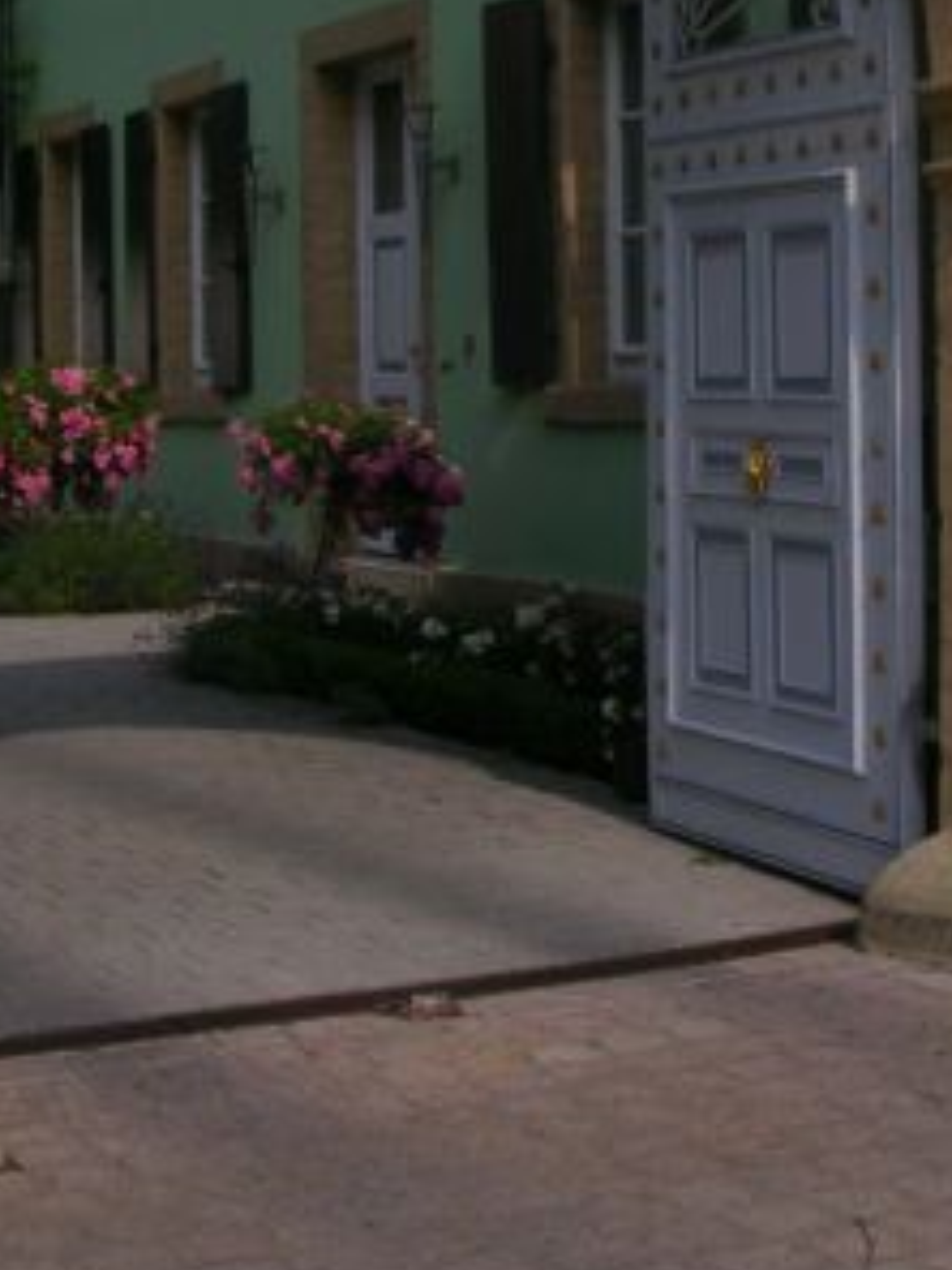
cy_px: 283
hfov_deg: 19.1
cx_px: 412
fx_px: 2824
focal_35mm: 77
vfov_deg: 25.0
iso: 50
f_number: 5.6
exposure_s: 1/486
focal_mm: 5.8
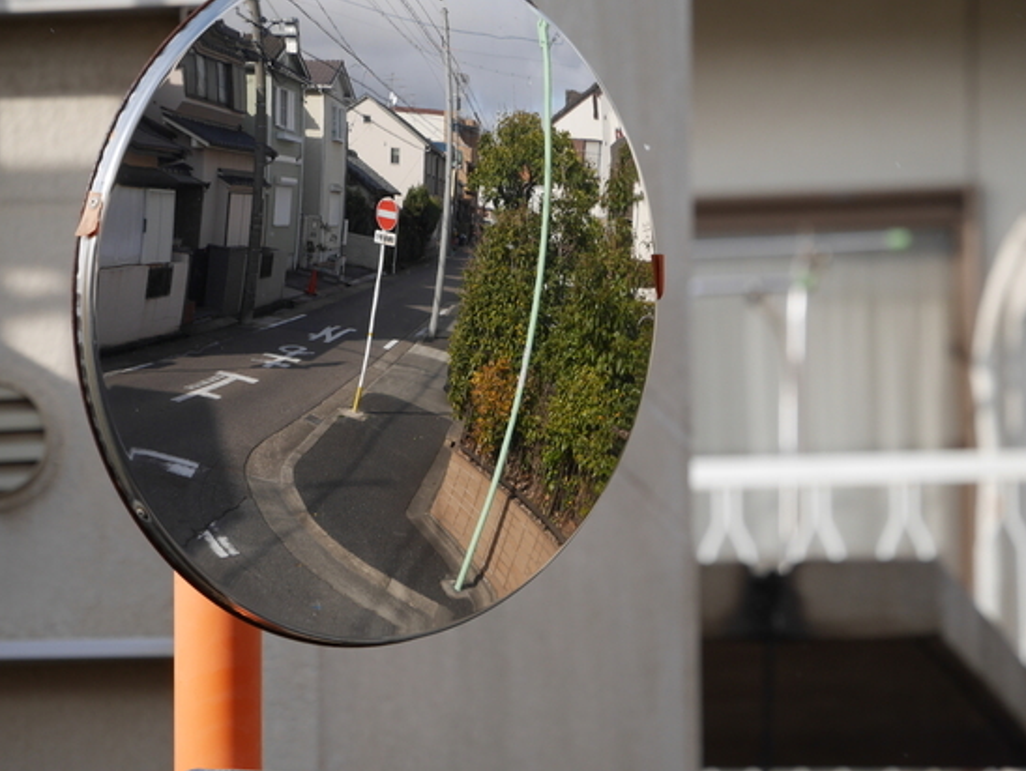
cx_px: 526
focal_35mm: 392
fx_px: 11629
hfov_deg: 5.1
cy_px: 358
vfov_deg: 3.8
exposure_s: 1/500
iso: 200
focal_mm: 179
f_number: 5.9
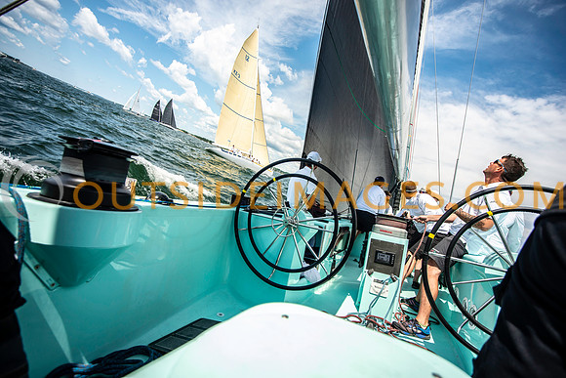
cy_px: 189
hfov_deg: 100.4
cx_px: 283
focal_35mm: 15
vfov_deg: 77.4
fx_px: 236
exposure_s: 1/1250
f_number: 5.6
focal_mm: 15
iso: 250
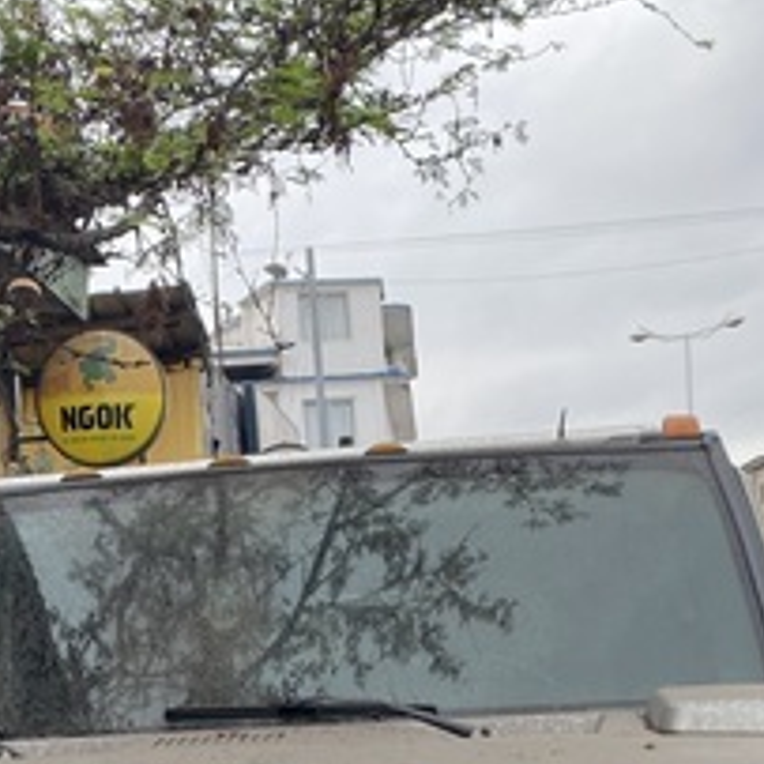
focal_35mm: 68
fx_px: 1698
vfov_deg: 23.1
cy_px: 933
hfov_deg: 24.8
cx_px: 120
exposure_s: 1/239
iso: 32
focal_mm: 4.25
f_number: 1.8
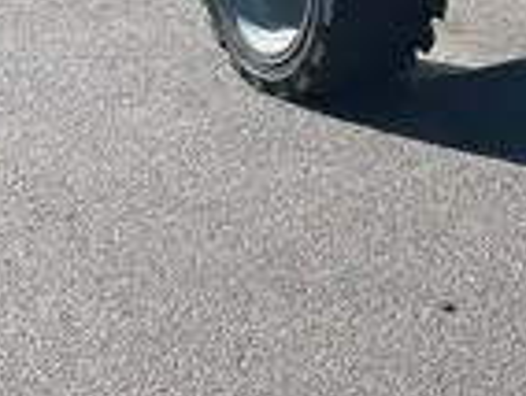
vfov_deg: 10.8
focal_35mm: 134
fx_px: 2040
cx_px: 785
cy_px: -131
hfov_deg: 13.8
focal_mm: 5.7
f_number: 1.5
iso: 50
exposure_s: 1/3077
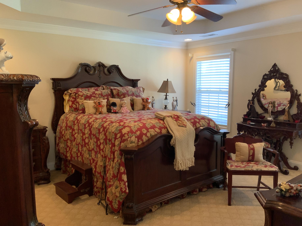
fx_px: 253
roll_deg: -0.3
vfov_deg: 48.2
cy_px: 113
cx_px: 151
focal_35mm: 29
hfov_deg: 61.7
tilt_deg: -5.9
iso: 200
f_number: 1.8
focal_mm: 3
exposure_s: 1/60
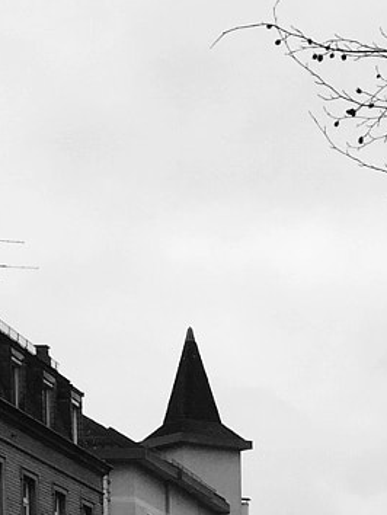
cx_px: 486
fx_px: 1950
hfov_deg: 11.1
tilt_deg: -2.5
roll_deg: -0.3
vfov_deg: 13.7
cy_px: 867
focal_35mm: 131
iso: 32
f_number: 2.2
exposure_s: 1/879
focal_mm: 4.15
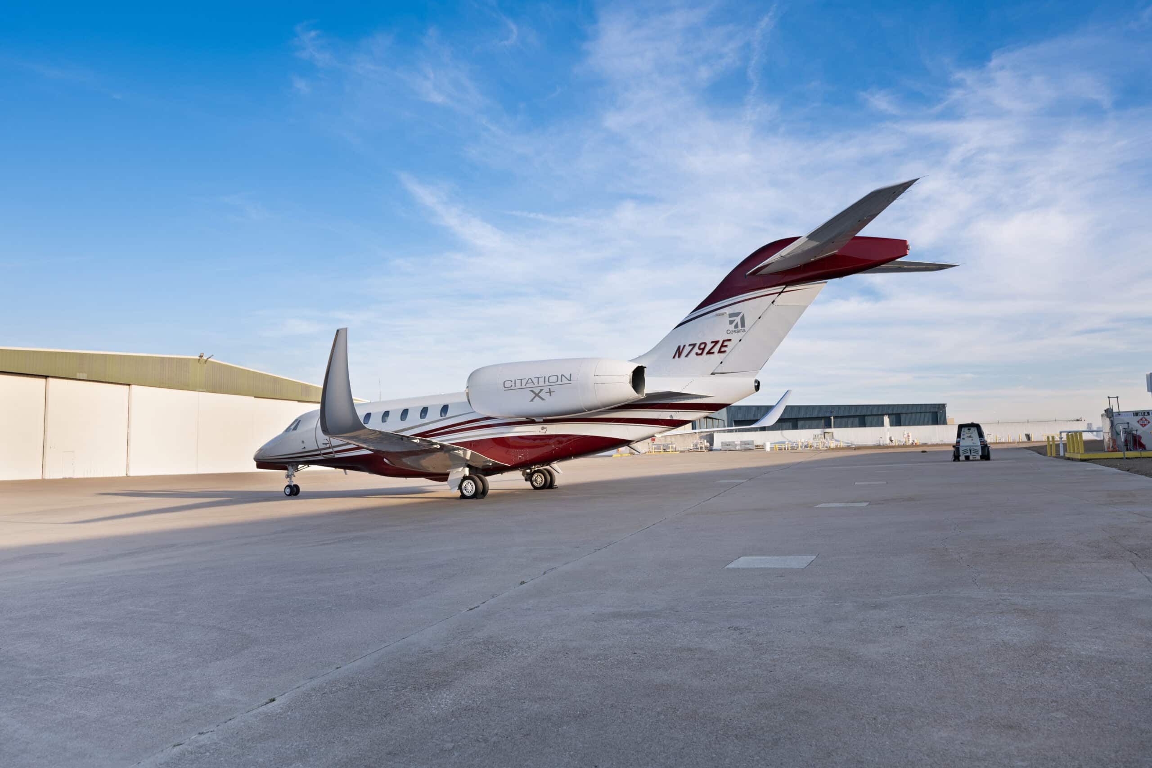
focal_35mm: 24
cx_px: 576
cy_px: 384
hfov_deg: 73.7
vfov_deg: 53.1
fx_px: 768
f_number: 2.8
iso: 125
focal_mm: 24
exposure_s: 1/250
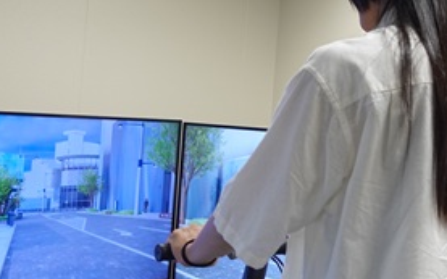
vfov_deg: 24.4
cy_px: 115
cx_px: 387
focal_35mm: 53
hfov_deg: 36.2
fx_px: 646
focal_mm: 9.4
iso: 250
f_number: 2.5
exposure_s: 1/60
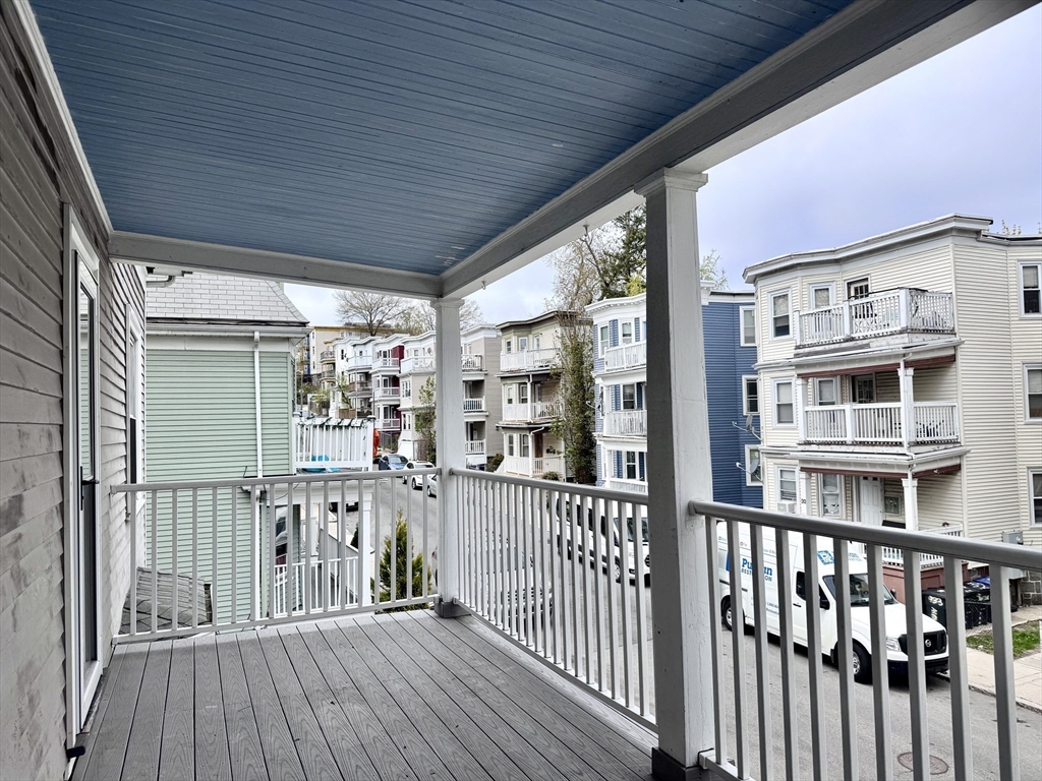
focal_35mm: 24
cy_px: 390
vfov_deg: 56.8
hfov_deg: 71.6
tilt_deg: +1.2
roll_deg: +1.1
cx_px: 521
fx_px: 722
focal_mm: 6.76
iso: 80
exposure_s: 1/4310
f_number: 1.78
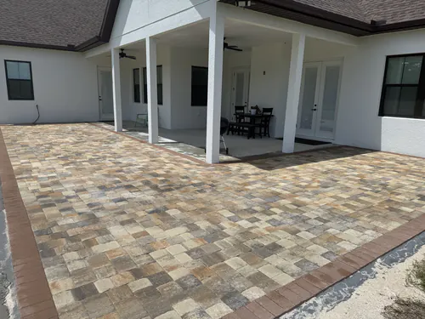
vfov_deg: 56.8
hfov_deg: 71.6
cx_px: 212
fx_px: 295
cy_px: 160
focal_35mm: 24
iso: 80
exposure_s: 1/7092
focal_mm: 6.76
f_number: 1.78
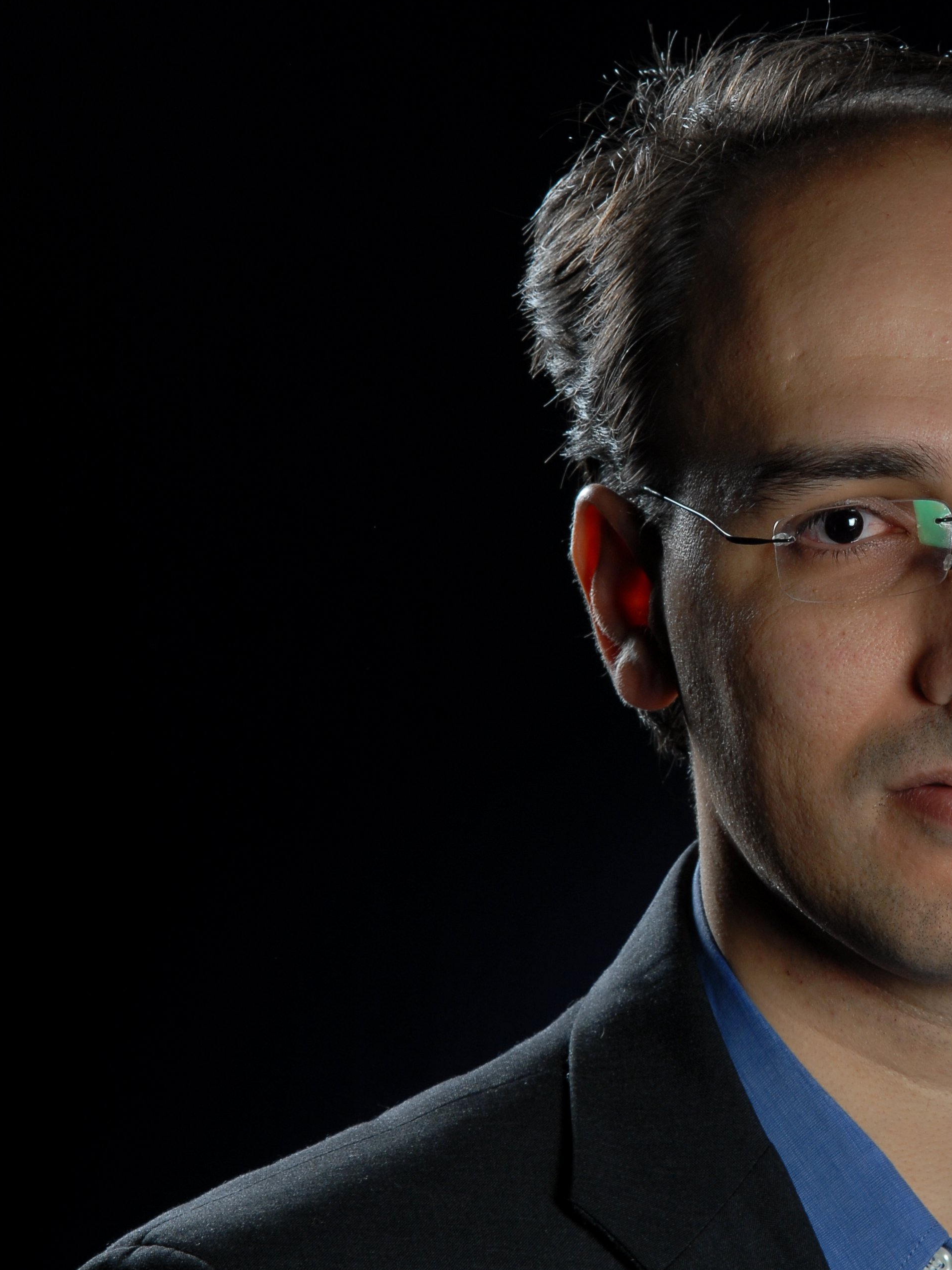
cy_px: 643
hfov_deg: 5.0
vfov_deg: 6.7
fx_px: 10919
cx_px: 892
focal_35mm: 298
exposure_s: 1/125
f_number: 11
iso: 125
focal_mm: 135
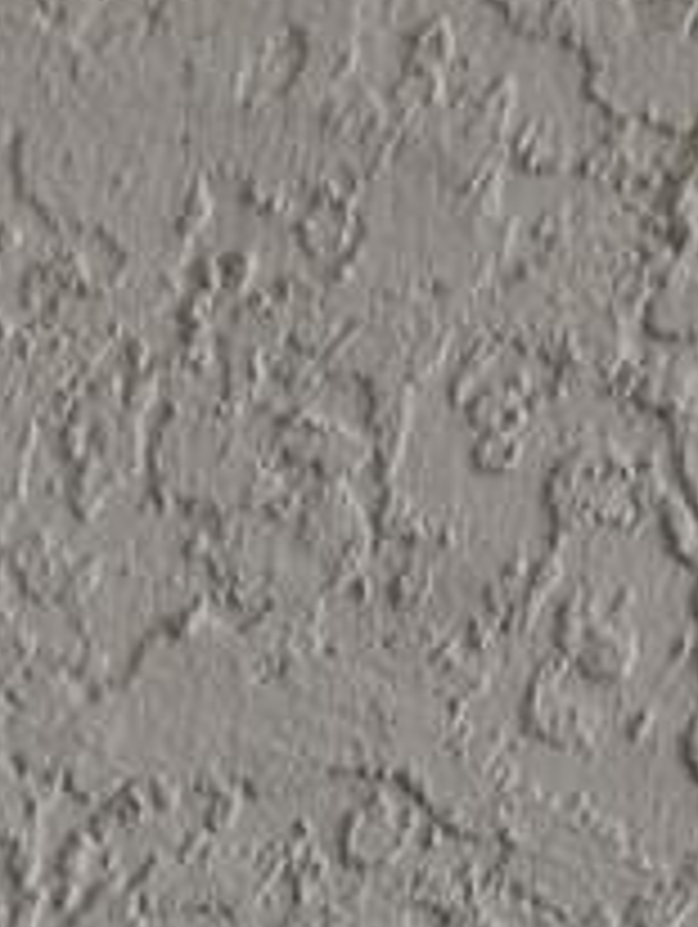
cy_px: 2146
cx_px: -901
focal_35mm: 119
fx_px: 3193
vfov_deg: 13.0
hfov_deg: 10.8
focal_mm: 5.4
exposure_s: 1/120
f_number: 1.8
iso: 80
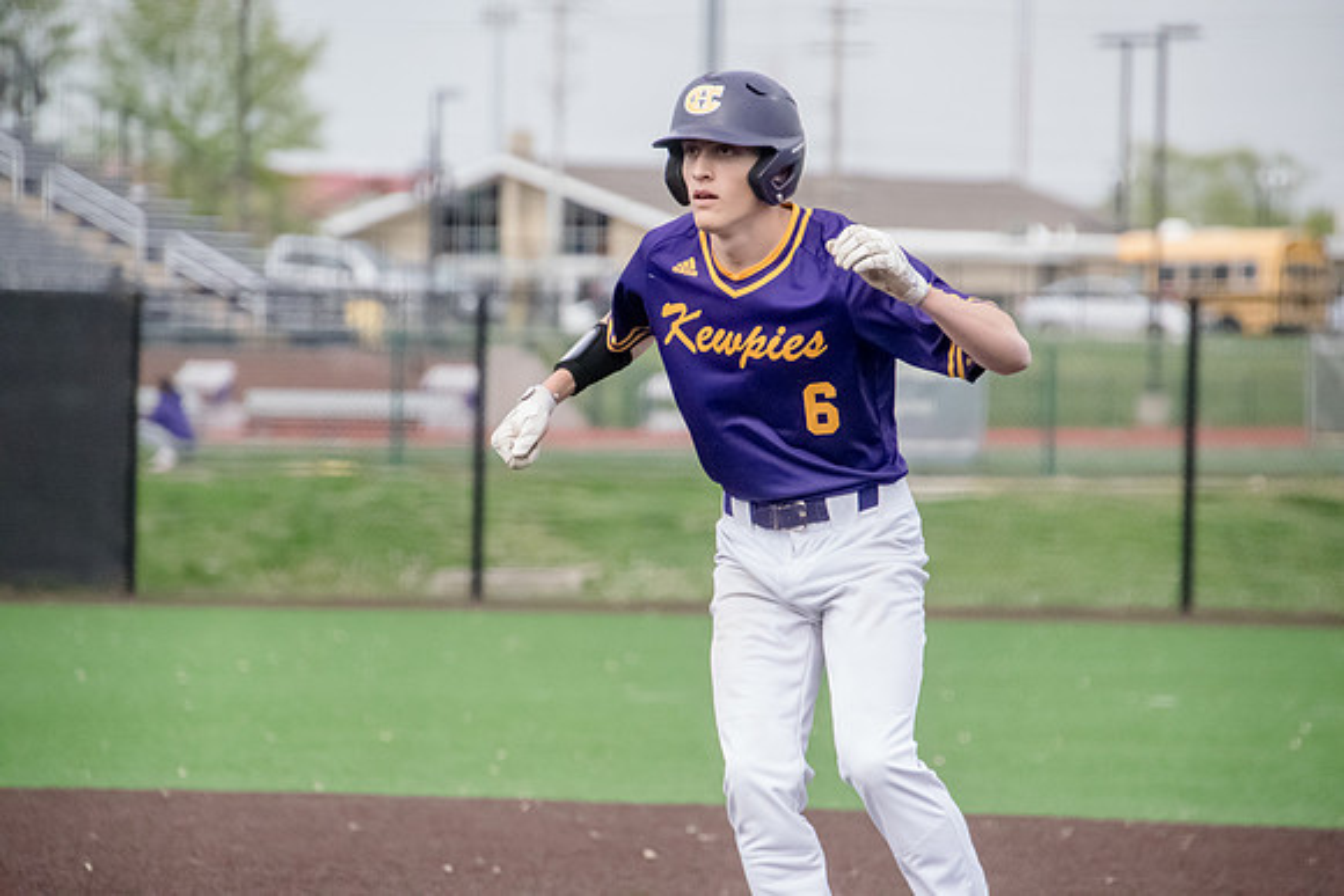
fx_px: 13443
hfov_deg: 5.7
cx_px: 672
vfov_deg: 3.8
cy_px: 448
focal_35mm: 360
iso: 5000
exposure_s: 1/2500
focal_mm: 240
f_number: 6.3
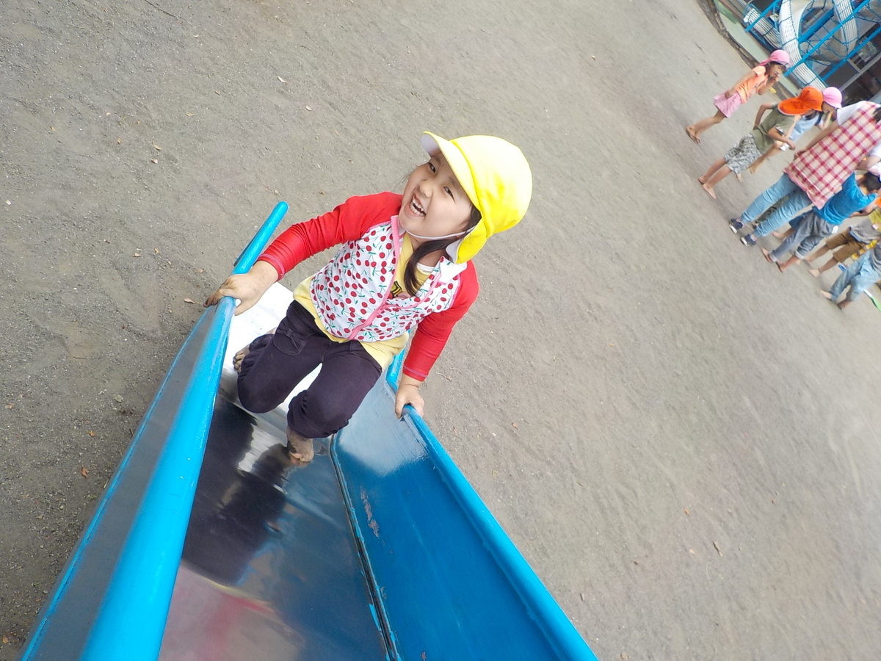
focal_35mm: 30
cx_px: 440
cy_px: 330
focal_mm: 4.1
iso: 125
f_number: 3.3
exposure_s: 1/320
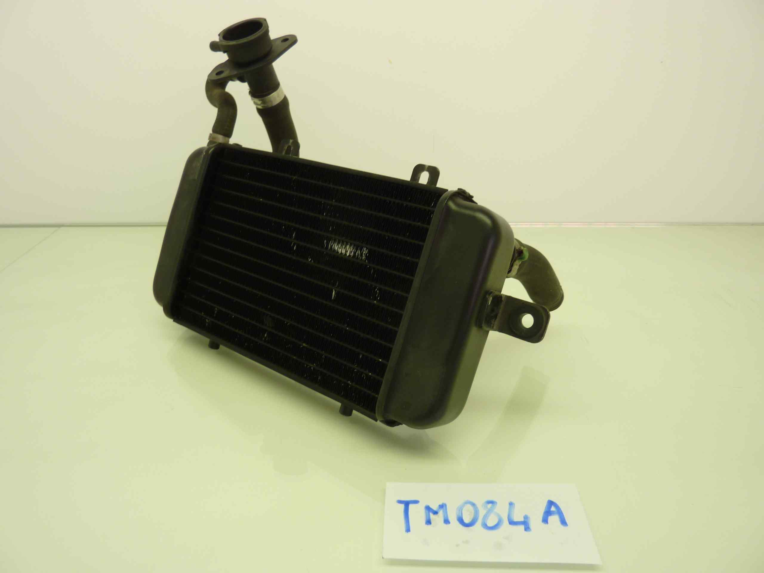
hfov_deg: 69.4
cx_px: 382
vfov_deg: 54.9
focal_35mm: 25
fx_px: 552
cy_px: 286
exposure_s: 1/40
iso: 80
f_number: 3.3
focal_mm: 4.1
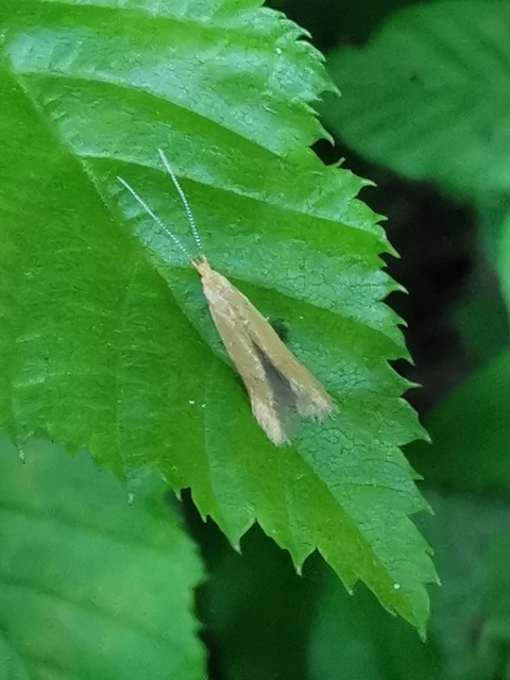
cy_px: 340
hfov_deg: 18.2
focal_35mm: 81
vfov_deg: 24.1
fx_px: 1591
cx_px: 255
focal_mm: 2.26
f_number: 2.2
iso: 250
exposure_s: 1/33.3
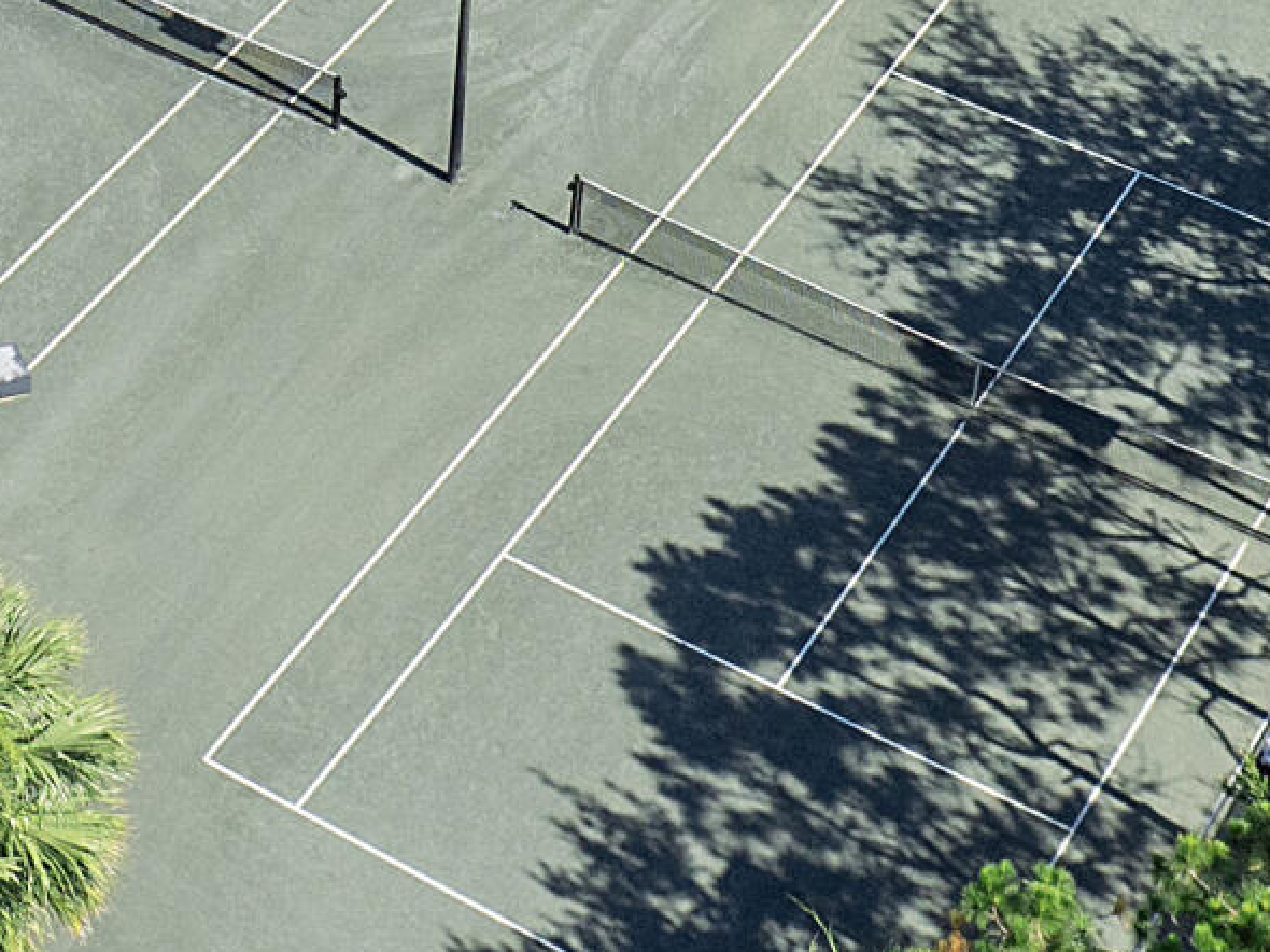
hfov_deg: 15.5
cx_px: -265
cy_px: -1374
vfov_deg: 10.4
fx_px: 4474
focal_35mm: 122
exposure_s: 1/1600
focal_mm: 12.29
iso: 100
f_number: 2.8
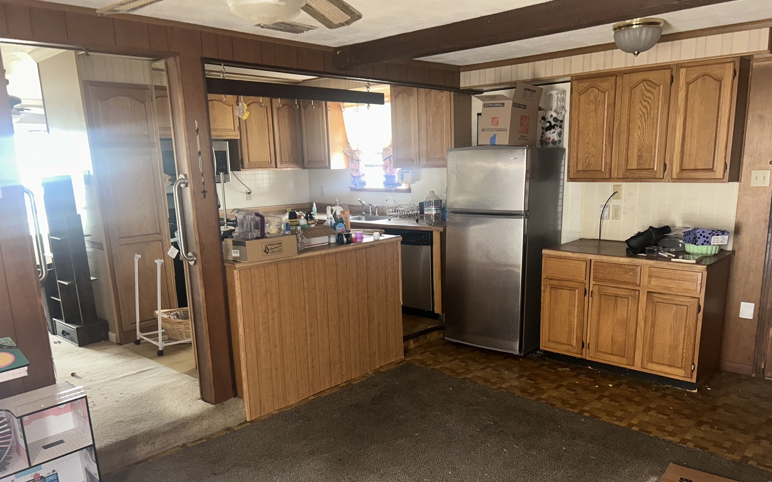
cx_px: 390
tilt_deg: -13.3
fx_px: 589
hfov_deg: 66.5
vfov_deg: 44.3
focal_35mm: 28
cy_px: 291
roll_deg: +1.9
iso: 100
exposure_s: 1/13
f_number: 1.5
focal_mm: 5.7
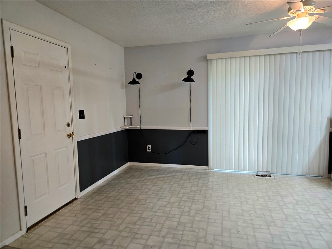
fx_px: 221
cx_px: 166
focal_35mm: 23
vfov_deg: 58.9
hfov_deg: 73.9
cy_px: 124
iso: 400
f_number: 1.8
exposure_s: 1/120
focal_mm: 5.4
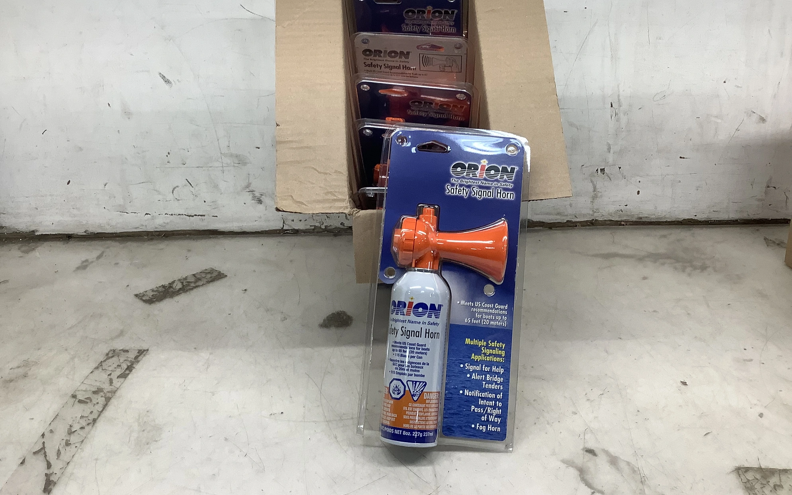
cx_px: 395
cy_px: 202
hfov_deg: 58.1
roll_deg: +1.4
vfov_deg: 38.2
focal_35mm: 33
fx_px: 712
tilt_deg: -19.3
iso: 64
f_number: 2.4
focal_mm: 3.3
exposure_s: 1/100
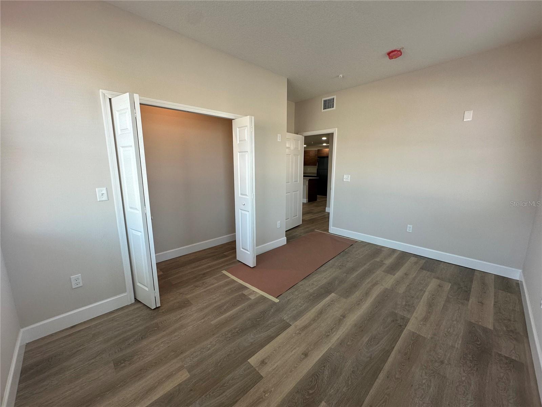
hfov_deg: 102.1
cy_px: 204
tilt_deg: -9.7
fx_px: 219
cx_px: 271
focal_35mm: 14
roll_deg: -0.1
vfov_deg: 85.7
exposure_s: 1/120
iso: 100
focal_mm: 2.22
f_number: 2.2
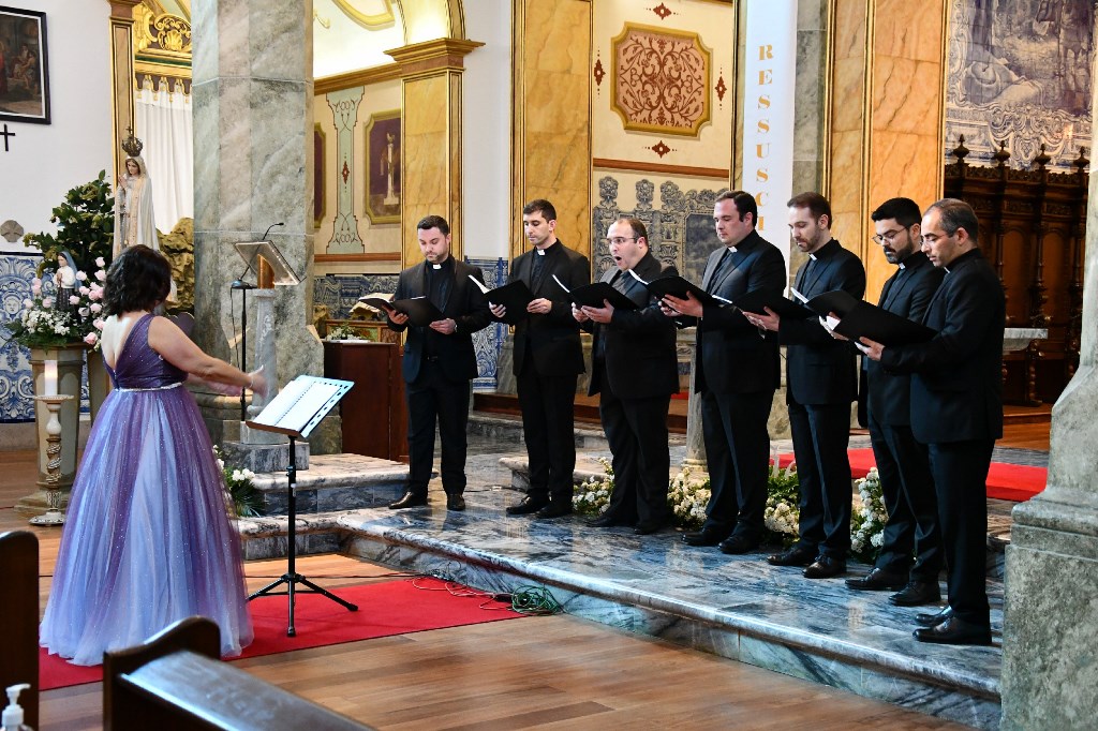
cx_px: 549
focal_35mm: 51
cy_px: 366
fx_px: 1555
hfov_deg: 38.9
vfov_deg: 26.5
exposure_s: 1/60
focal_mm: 34
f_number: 4.2
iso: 3200
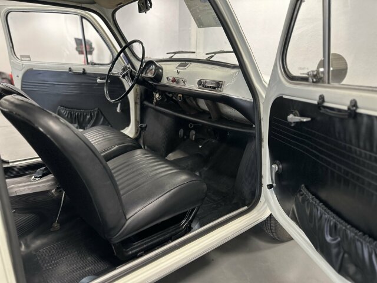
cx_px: 188
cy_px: 142
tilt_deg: -18.1
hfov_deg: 71.6
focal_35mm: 24
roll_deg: -2.4
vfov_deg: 56.8
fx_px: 261
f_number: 1.78
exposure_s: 1/60
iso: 400
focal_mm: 6.86
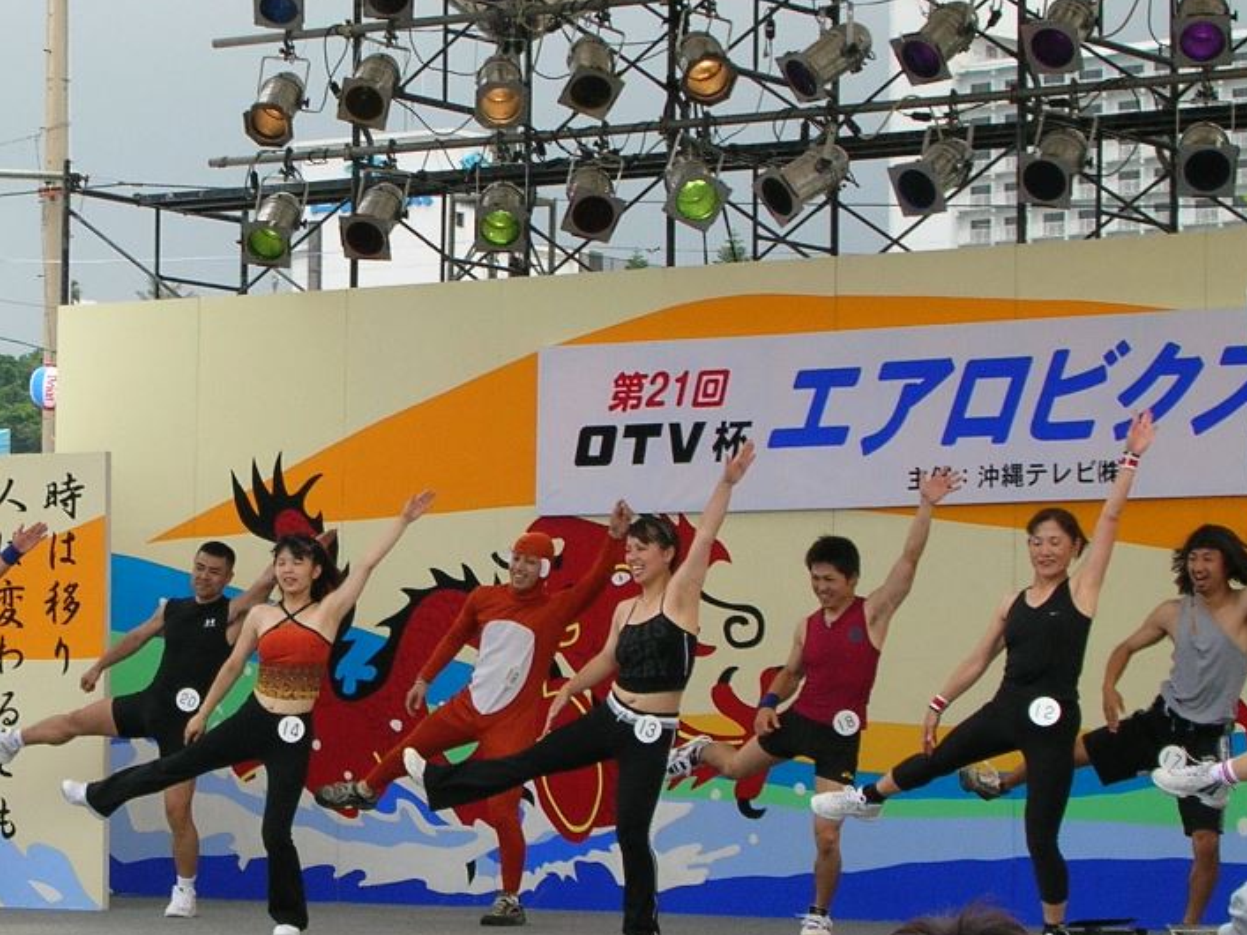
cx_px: 450
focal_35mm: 100
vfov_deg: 14.8
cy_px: 635
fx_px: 3602
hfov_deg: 19.6
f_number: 3.9
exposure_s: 1/439
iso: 50
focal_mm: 11.5
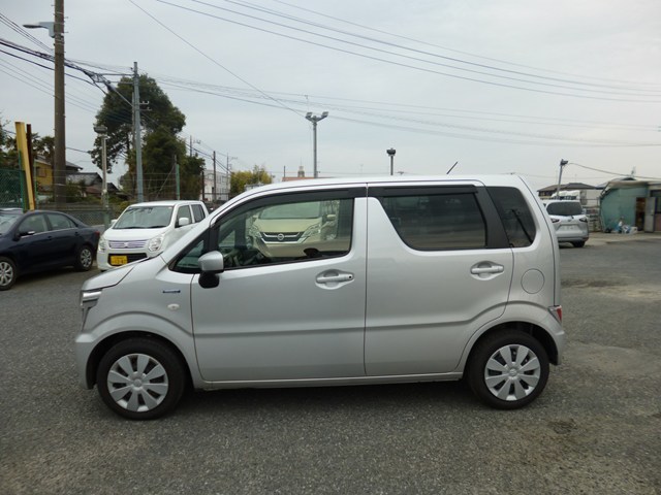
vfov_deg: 56.8
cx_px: 330
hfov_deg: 71.6
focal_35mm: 24
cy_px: 248
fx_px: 458
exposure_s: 1/500
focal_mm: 4.3
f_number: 2.8
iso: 100
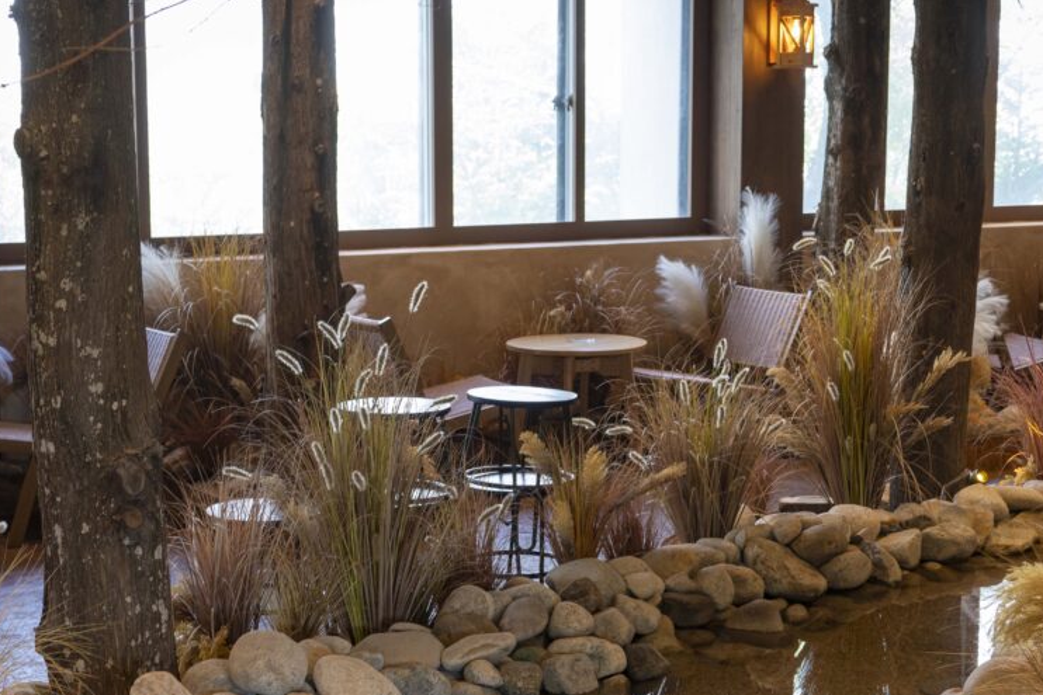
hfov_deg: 29.2
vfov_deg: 19.7
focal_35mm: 69
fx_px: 1999
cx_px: 507
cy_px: 432
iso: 640
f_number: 5.6
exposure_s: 1/60
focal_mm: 50
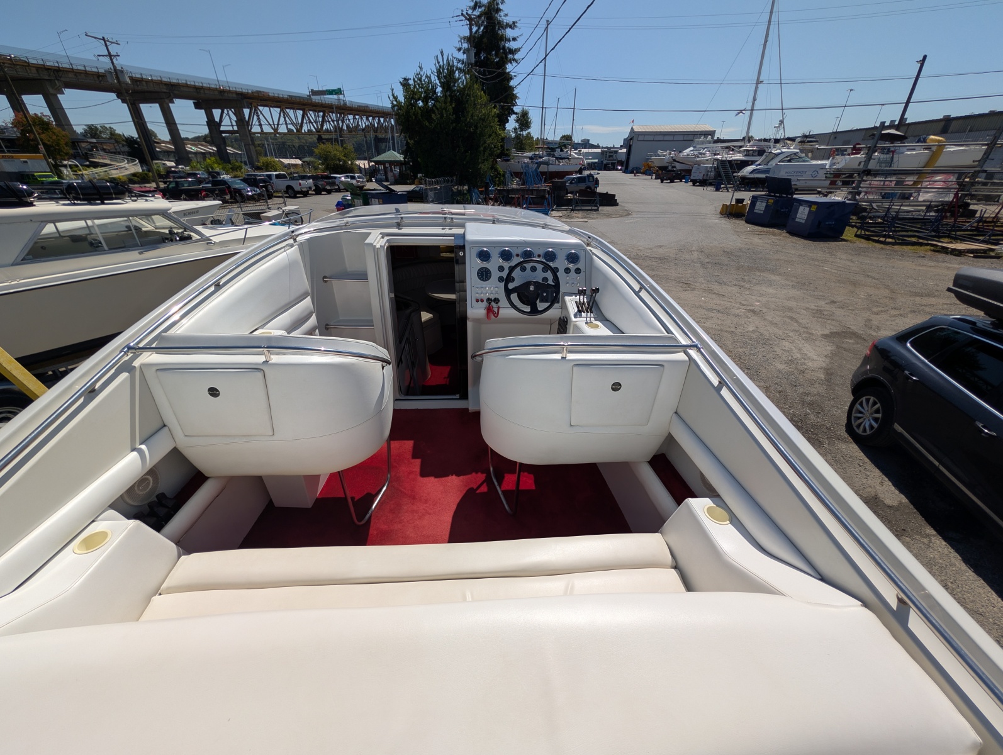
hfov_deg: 110.5
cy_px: 378
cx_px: 502
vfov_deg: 94.6
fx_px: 348
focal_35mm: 12
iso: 51
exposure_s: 1/6993
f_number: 1.7
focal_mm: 2.02
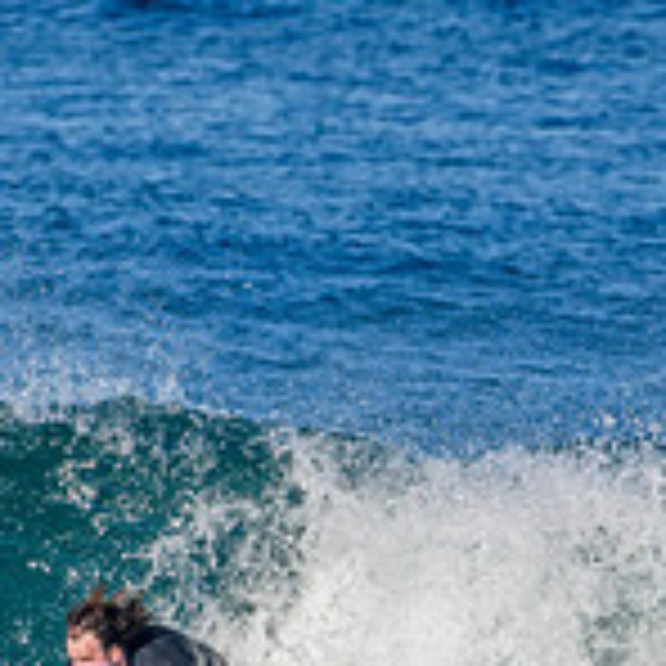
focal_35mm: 2501
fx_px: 54440
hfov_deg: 0.7
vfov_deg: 0.7
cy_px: 808
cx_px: 297
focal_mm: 500
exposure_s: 1/2000
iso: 320
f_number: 5.6
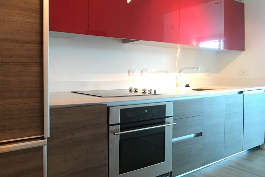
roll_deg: +0.4
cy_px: 78
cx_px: 74
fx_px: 324
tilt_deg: +0.4
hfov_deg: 43.4
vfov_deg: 30.5
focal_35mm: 44
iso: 80
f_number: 2.2
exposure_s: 1/15
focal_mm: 4.15
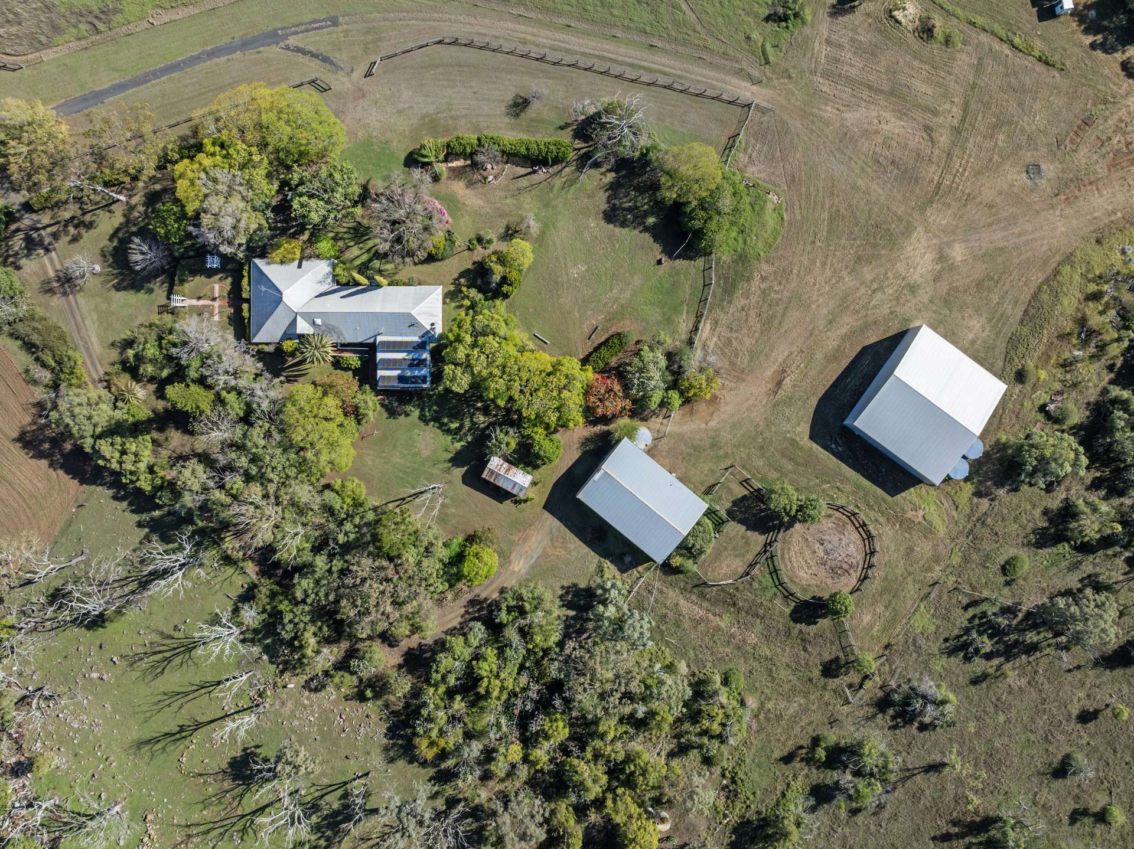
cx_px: 567
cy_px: 424
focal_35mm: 24
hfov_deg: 71.6
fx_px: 786
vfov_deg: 56.8
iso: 100
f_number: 5.6
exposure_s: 1/500
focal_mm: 12.29
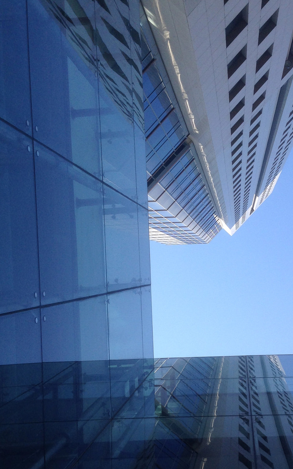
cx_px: 225
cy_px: 280
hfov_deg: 26.5
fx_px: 613
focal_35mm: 48
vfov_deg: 41.6
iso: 50
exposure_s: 1/547
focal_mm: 4.12
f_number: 2.4
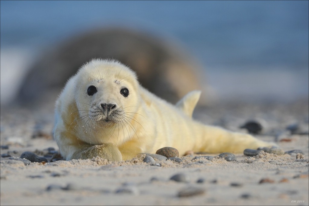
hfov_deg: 4.1
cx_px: 154
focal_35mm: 500
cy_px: 103
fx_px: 4288
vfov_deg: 2.7
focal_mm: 500
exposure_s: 1/1600
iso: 400
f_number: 5.6
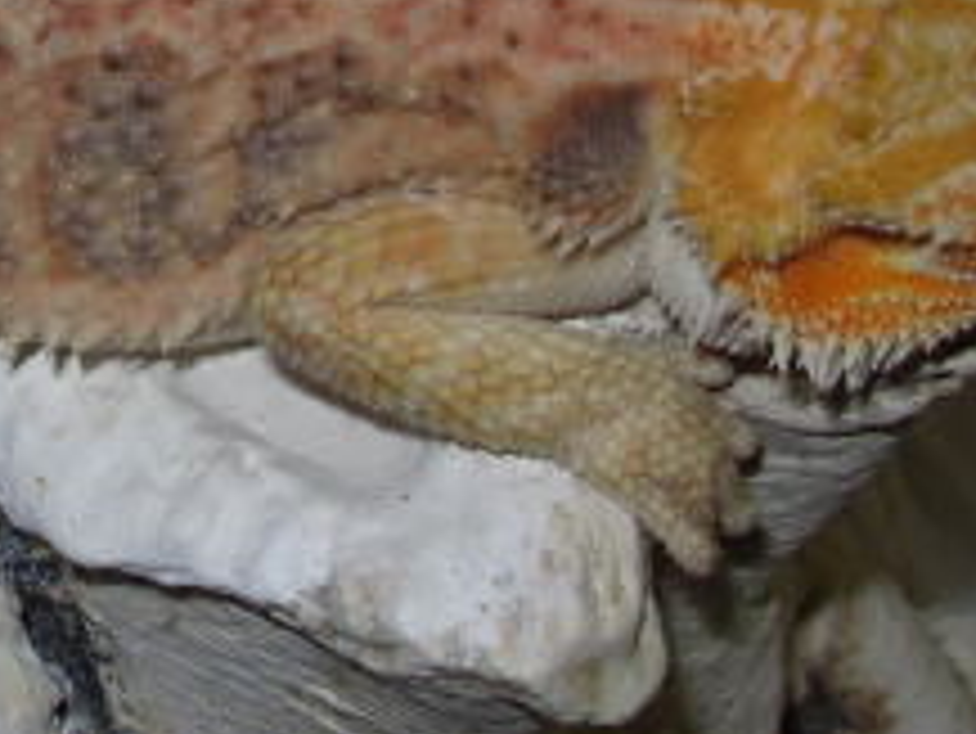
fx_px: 4119
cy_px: 45
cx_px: -166
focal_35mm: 146
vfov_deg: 10.1
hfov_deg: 13.2
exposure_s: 1/32
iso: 50
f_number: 3.1
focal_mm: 7.5
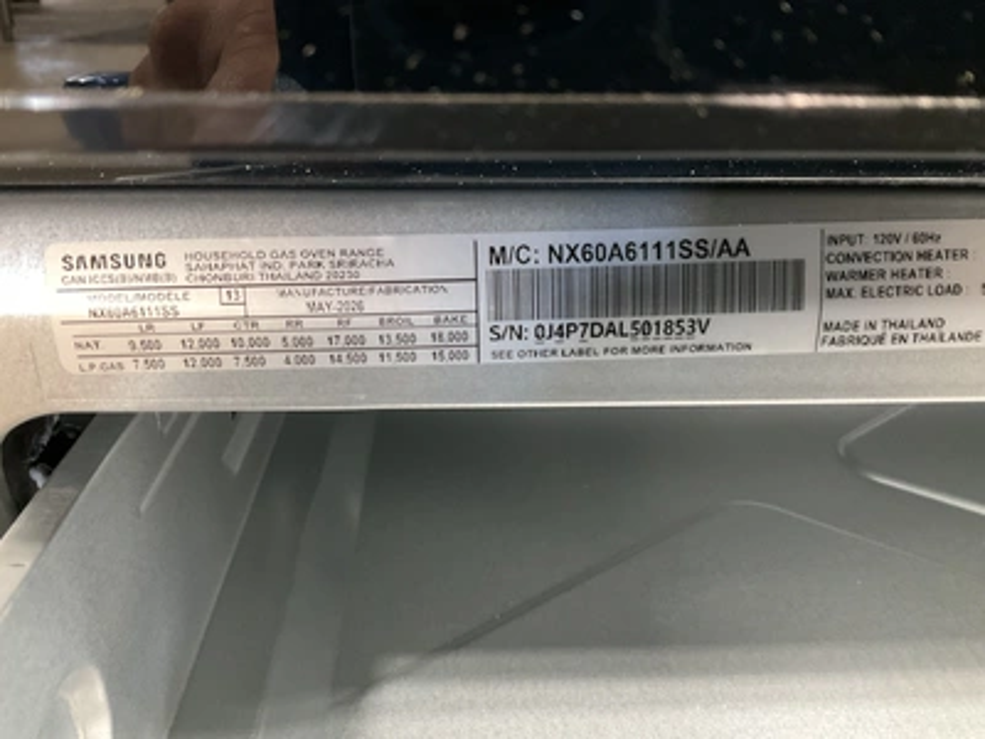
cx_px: 492
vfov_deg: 48.2
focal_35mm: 29
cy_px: 370
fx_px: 825
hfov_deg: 61.7
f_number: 1.8
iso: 500
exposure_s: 1/24
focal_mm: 3
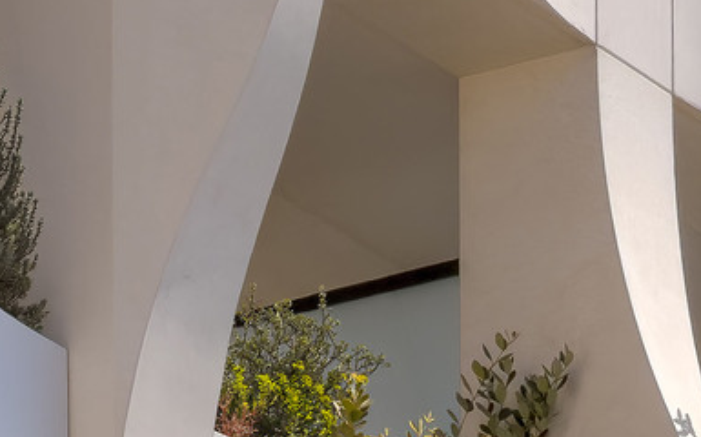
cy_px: 686
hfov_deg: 3.8
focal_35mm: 551
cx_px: 213
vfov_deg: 2.4
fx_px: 10519
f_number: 2.8
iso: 16
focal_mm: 16.89
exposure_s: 1/730
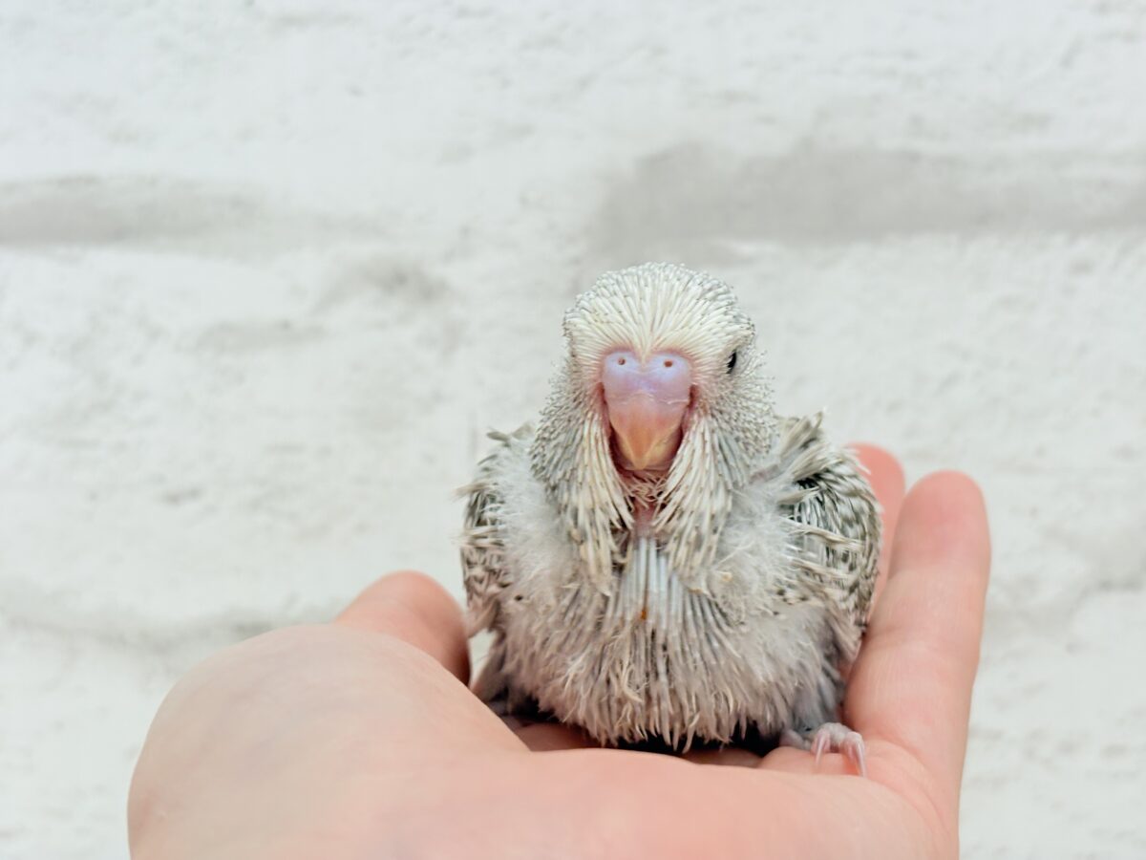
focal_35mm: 52
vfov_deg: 28.0
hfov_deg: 36.8
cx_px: 573
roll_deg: +2.0
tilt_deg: -0.7
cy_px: 430
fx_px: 1722
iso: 80
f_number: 1.6
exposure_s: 1/100
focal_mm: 5.96
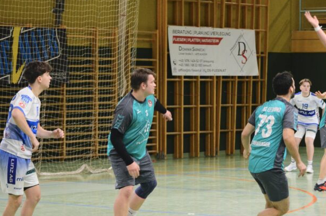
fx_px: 1255
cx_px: 229
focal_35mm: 139
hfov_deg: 14.8
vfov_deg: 9.8
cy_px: 140
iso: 1600
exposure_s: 1/250
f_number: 4
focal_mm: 55
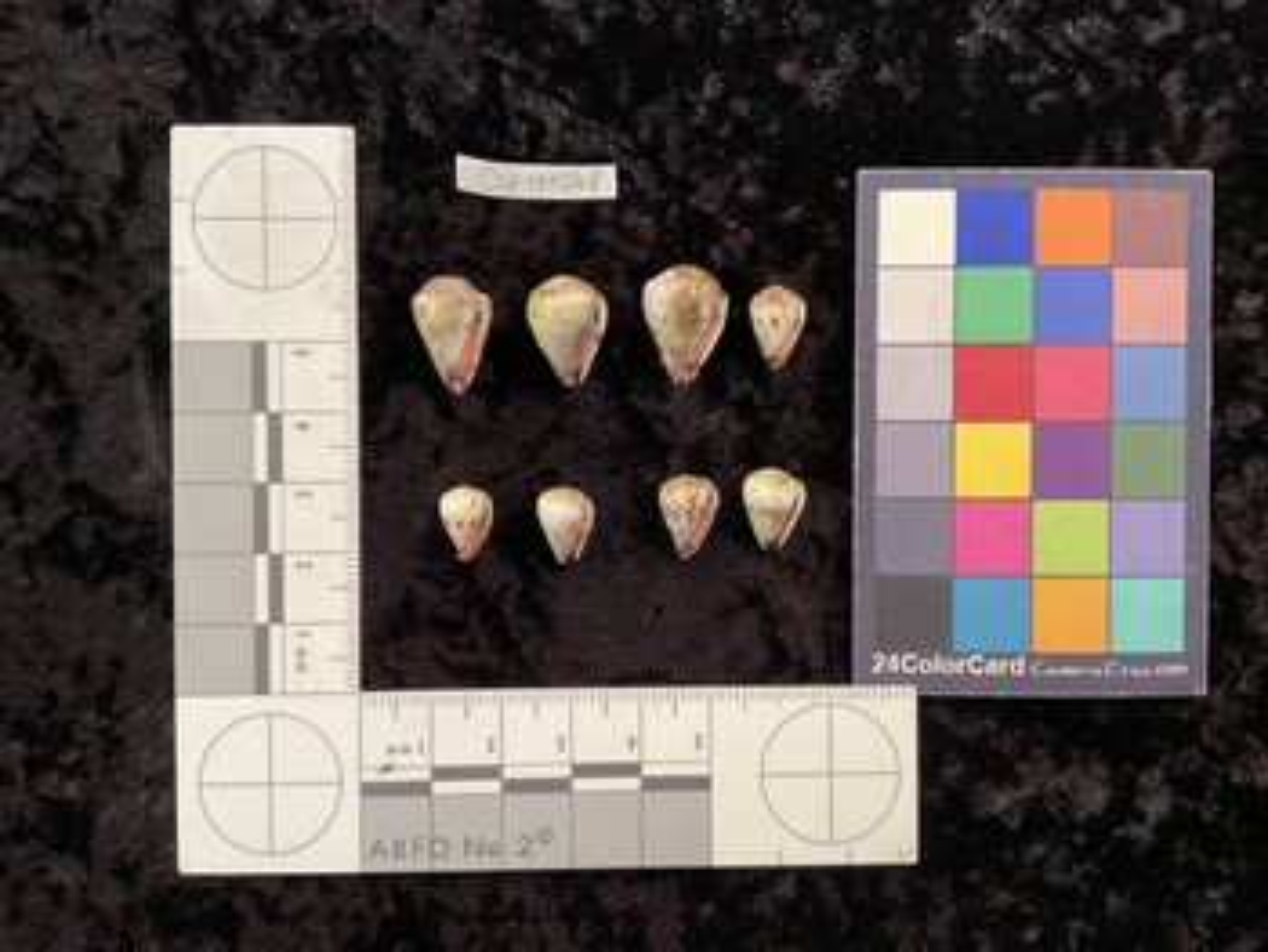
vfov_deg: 48.3
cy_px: 476
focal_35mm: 29
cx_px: 634
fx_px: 1063
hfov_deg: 61.6
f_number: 1.8
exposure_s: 1/50
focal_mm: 3
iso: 125
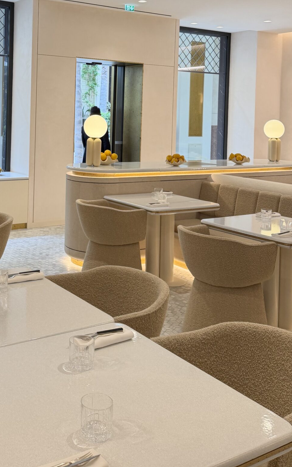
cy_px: 116
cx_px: 65
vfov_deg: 45.5
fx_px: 535
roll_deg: -2.4
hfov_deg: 29.9
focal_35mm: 42
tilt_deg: -1.7
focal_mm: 6.76
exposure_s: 1/100
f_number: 1.78
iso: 100
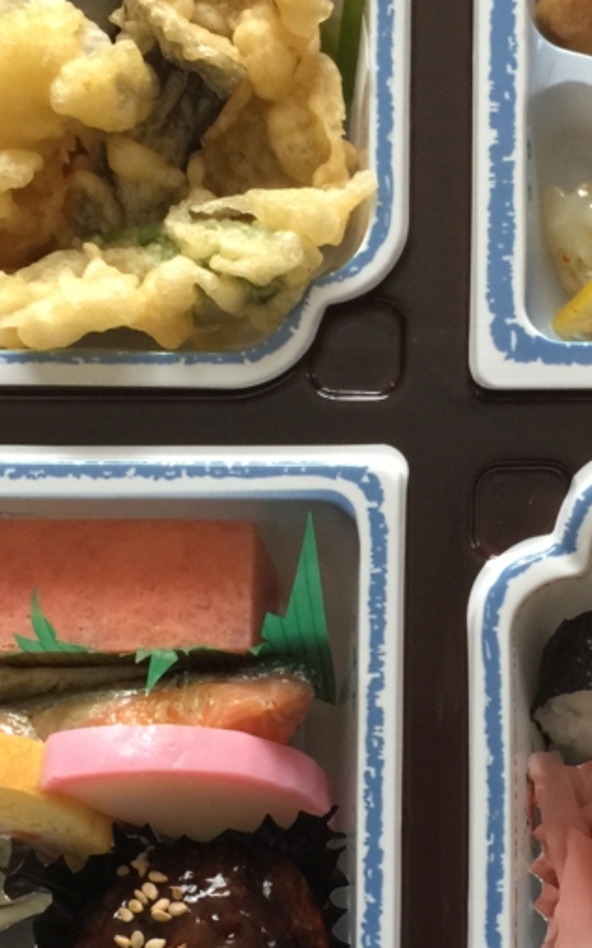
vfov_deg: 32.9
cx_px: 463
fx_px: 1602
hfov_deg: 20.7
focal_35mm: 62
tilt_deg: -83.2
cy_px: 539
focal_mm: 4.15
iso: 80
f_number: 2.2
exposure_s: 1/15
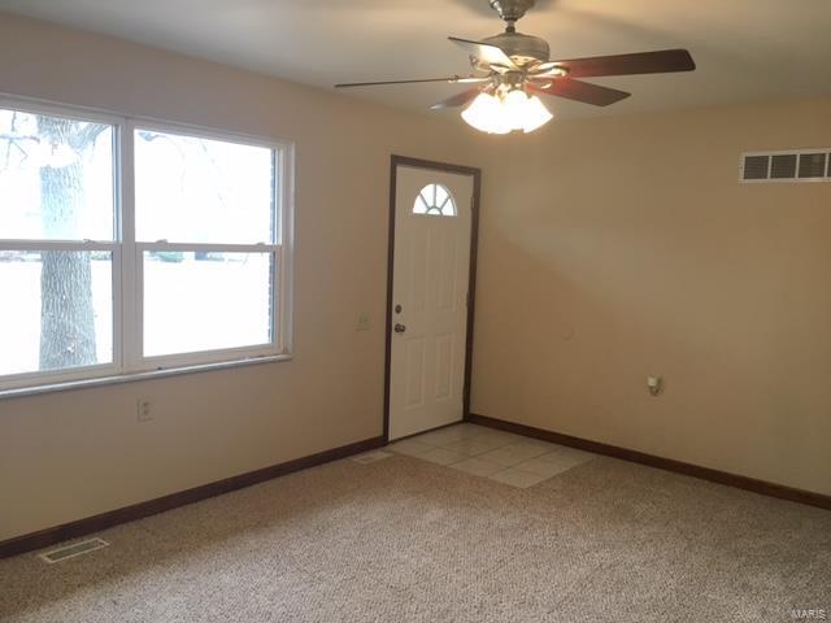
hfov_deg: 61.7
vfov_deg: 48.2
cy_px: 312
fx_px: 696
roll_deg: -2.0
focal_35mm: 29
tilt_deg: -5.4
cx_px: 416
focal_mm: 4.15
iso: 40
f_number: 2.2
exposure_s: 1/30
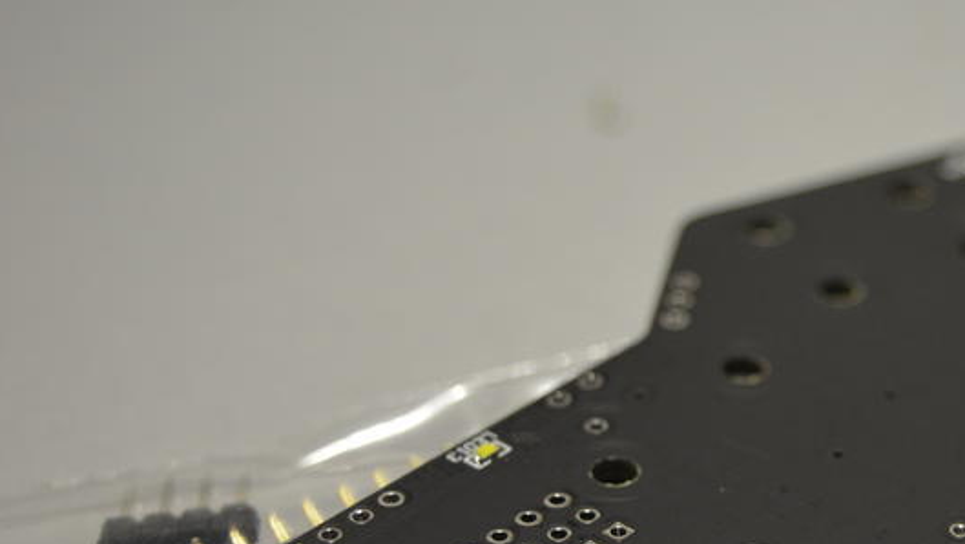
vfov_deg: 11.6
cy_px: 532
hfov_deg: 20.2
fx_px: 2662
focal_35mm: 104
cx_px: 865
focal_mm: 35
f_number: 4.5
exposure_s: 1/60
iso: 560
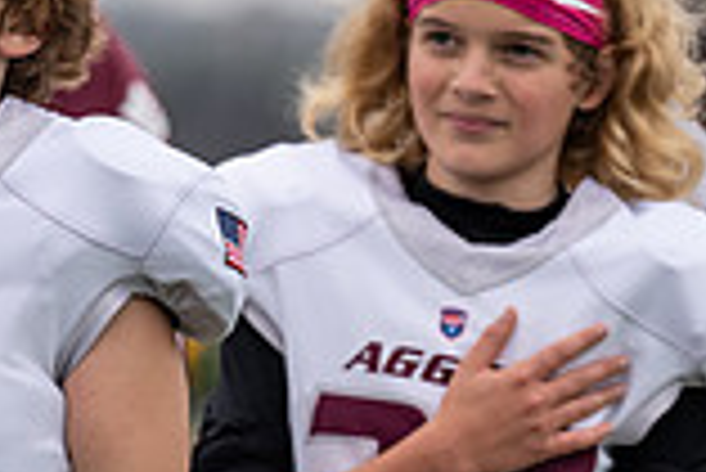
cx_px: 36
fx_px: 10227
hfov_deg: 4.0
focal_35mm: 521
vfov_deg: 2.6
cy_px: 106
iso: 500
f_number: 2.8
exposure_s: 1/1250
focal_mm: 141
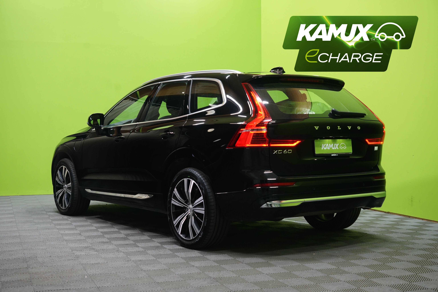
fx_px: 620
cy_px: 146
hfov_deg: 38.9
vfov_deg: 26.5
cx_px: 219
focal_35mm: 51
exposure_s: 1/20
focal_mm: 51
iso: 800
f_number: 5.6
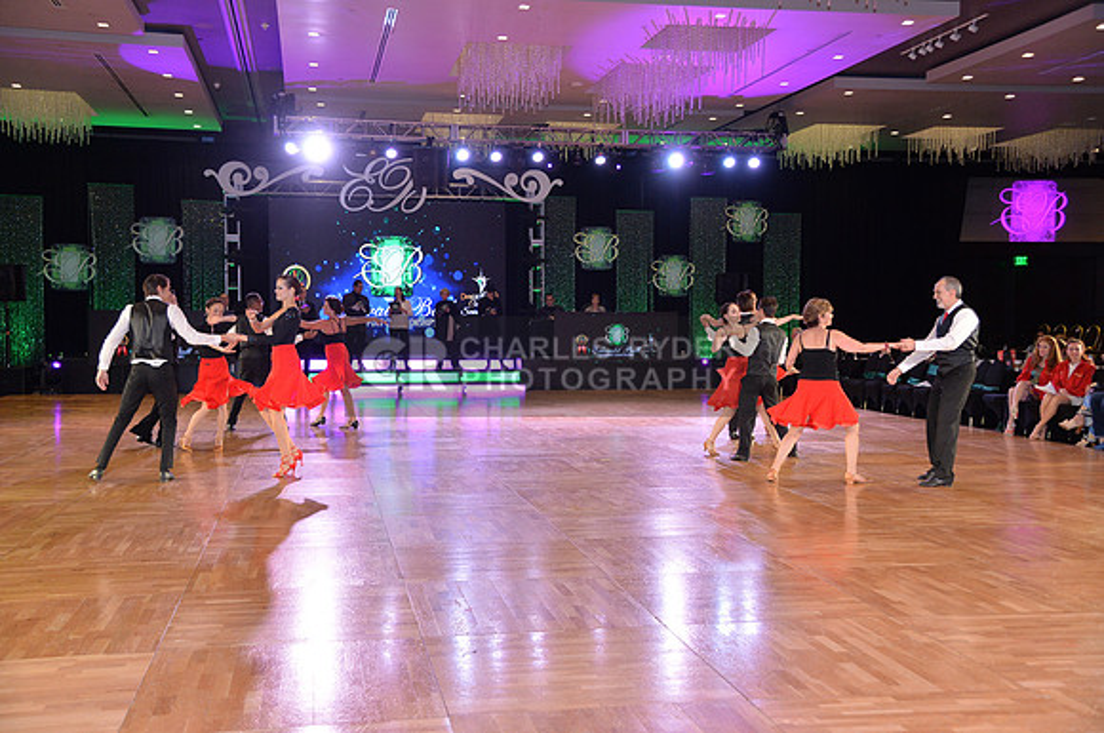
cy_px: 366
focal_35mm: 40
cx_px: 552
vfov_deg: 33.3
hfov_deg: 48.5
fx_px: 1225
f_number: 4
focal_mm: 40
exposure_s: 1/250
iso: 1600
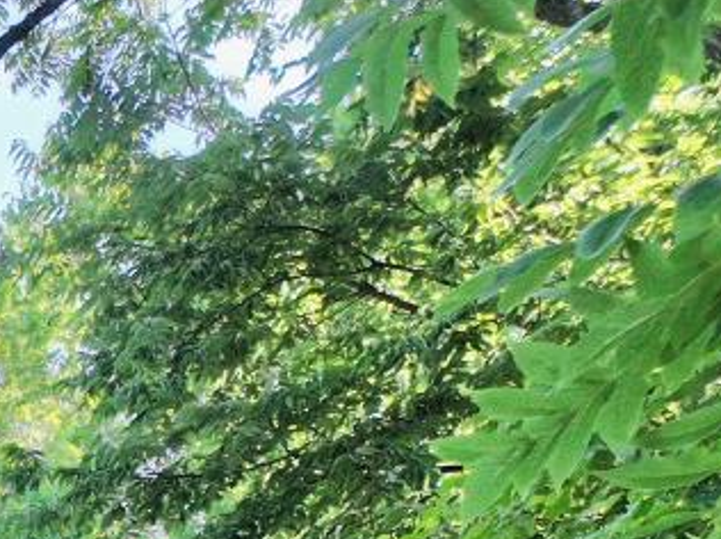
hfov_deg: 13.8
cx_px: -858
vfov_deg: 11.0
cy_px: 1266
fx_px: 2371
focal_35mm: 114
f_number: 2.8
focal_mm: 12.29
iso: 400
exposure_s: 1/400
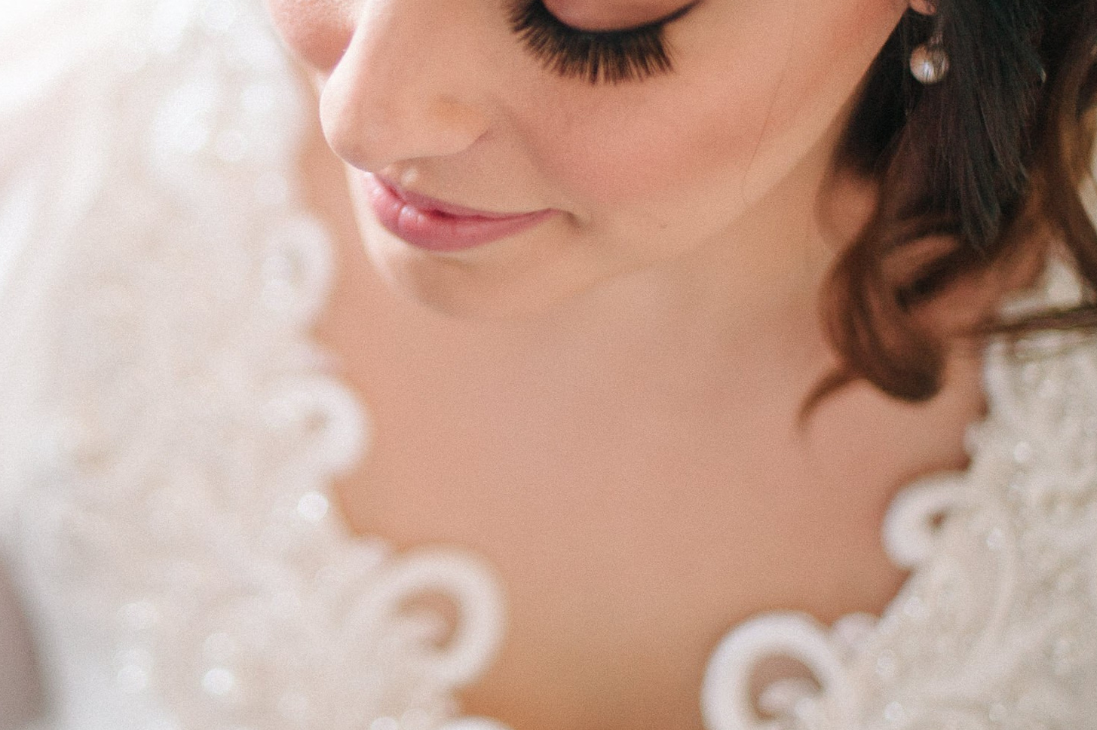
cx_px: 268
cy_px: 167
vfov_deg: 15.4
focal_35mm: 88
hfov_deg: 22.9
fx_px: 2680
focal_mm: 50
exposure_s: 1/640
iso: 400
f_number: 1.4
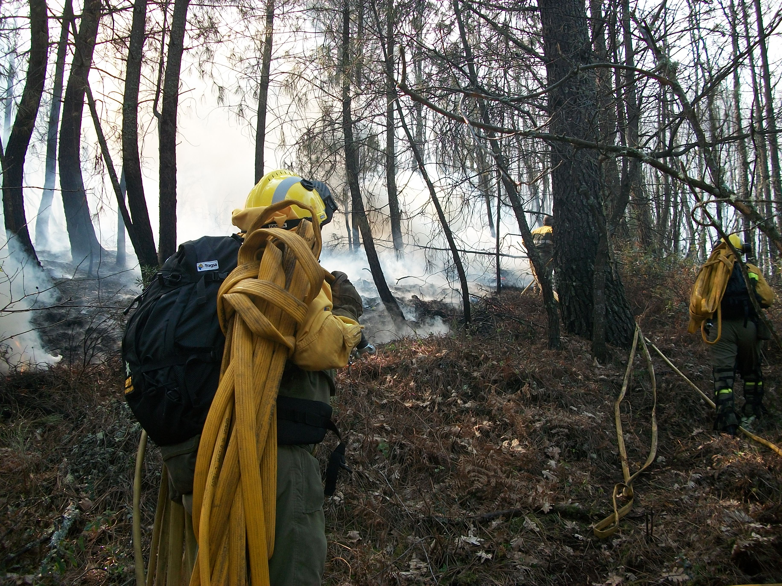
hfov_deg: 56.8
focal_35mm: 32
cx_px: 391
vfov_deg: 44.2
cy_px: 293
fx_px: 723
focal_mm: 5.7
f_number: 2.9
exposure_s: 1/160
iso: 80
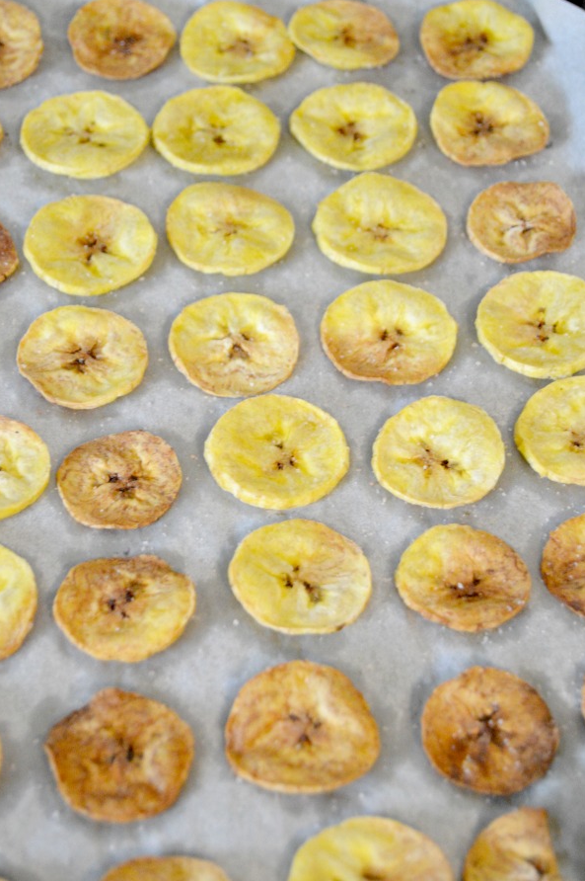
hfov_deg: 16.3
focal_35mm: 84
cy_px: 442
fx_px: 2039
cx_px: 293
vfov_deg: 24.4
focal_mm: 55
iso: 3200
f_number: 5.6
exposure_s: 1/50
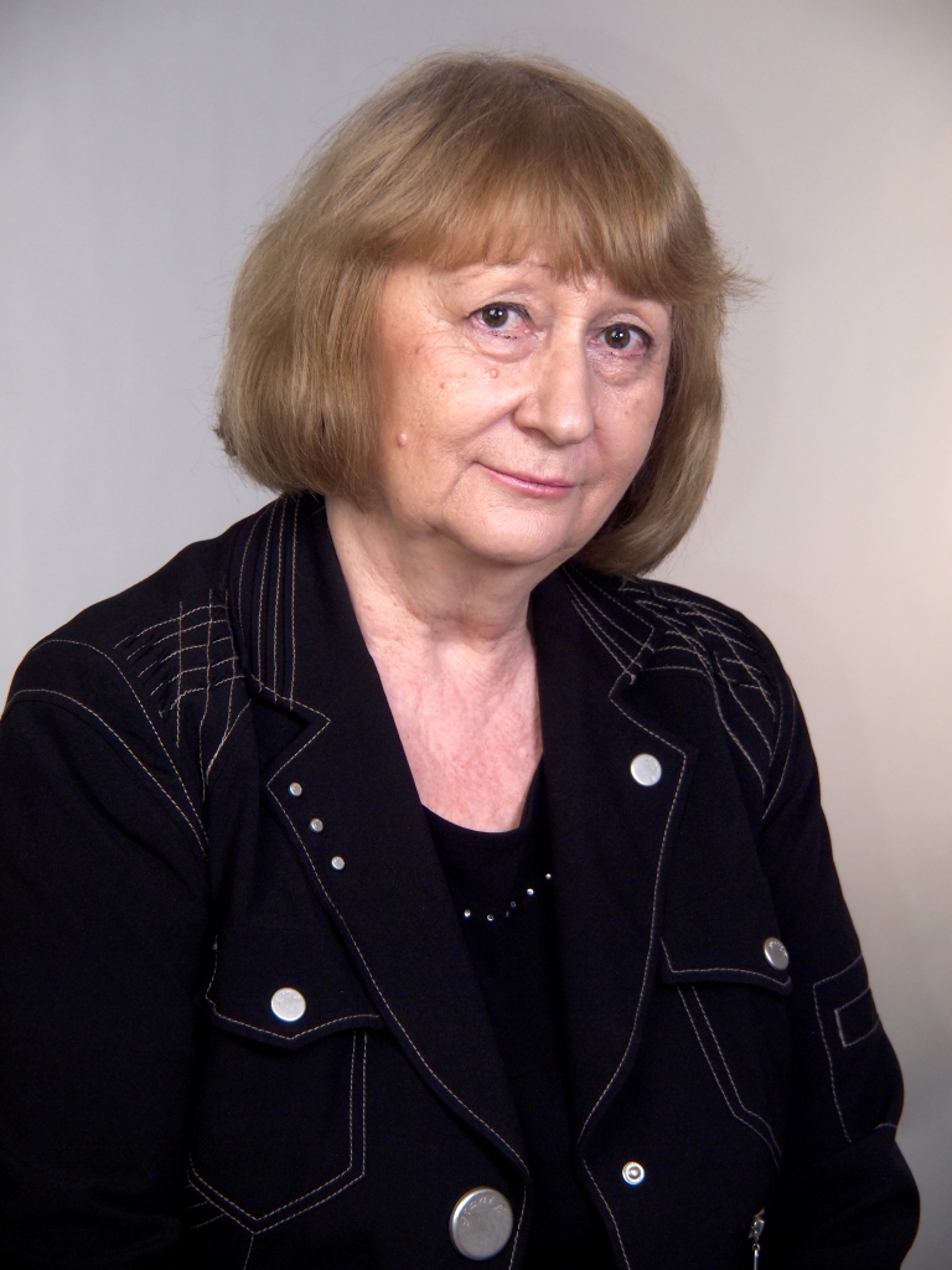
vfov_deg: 14.7
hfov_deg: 11.1
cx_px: 476
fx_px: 4914
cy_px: 635
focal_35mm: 134
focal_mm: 67
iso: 200
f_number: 5.4
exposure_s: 1/180
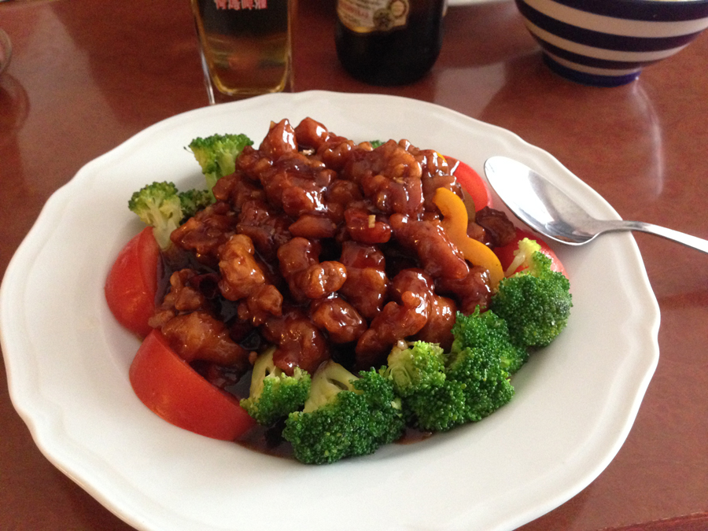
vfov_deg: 42.9
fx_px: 675
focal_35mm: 33
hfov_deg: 55.4
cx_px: 354
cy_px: 266
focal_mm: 4.12
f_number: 2.4
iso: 500
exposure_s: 1/15
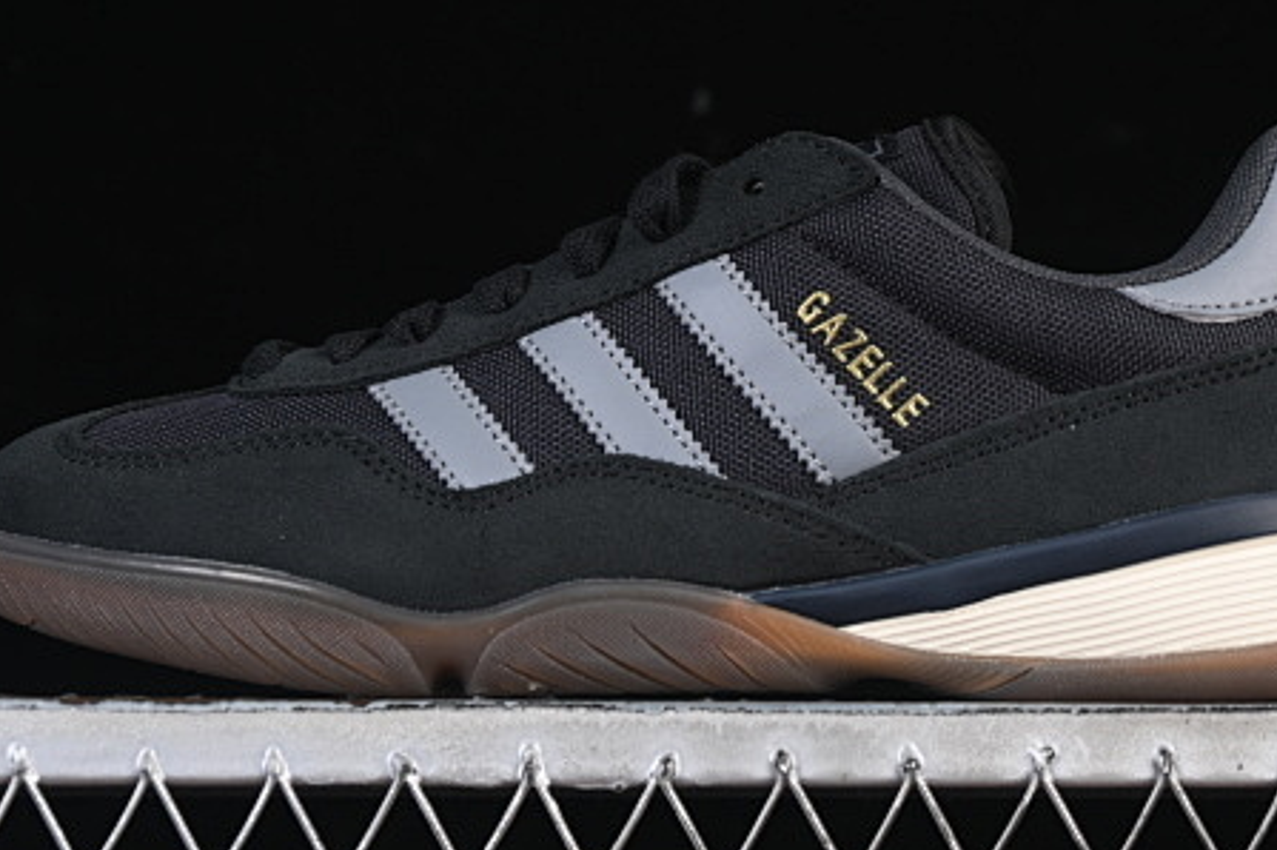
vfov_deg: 10.2
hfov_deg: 15.3
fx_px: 4750
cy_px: 232
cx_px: 698
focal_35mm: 134
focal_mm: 50
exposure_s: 1/60
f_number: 6.3
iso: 160
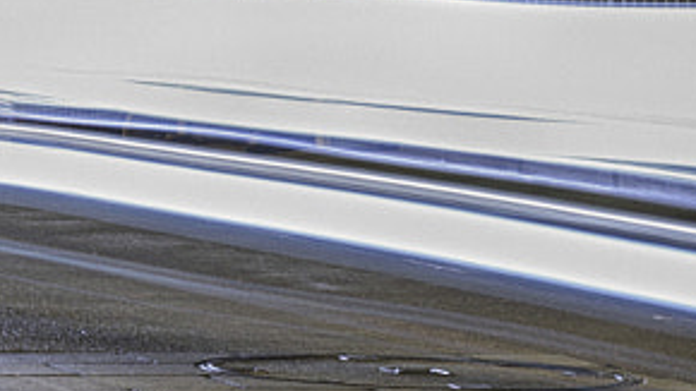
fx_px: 5333
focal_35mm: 289
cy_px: -693
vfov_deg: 4.1
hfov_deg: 7.1
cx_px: -941
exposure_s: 20
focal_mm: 50
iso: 100
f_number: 8
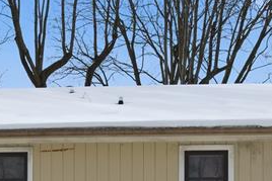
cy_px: 221
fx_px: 635
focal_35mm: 84
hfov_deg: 24.1
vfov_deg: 15.6
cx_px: 92
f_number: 2.8
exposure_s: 1/400
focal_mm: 8.4
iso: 130
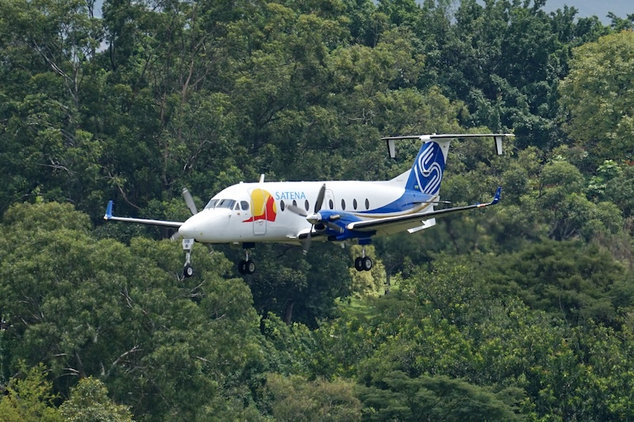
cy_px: 211
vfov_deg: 4.6
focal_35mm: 300
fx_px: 5282
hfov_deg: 6.9
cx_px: 317
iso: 320
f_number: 5.6
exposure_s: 1/2000
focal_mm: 300
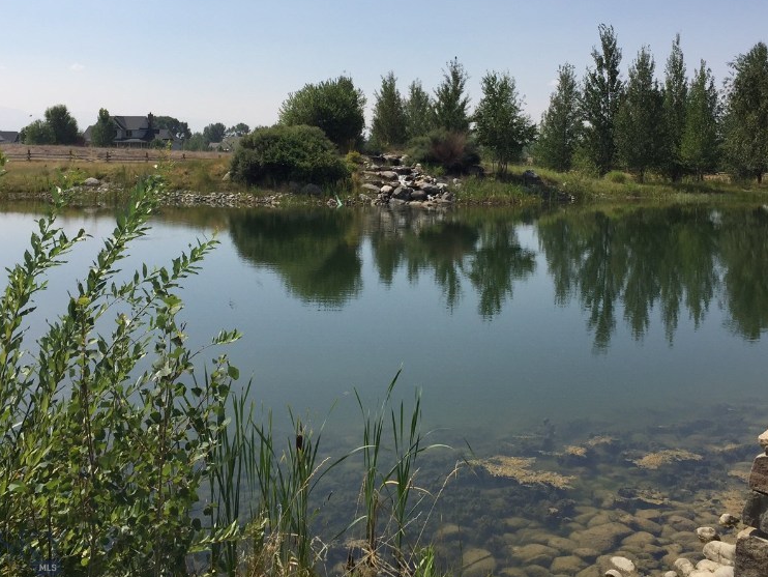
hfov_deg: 46.8
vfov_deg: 35.6
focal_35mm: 40
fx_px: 888
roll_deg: -0.9
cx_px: 396
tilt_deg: -0.4
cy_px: 192
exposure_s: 1/3049
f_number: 2.2
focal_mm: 4.15
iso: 32
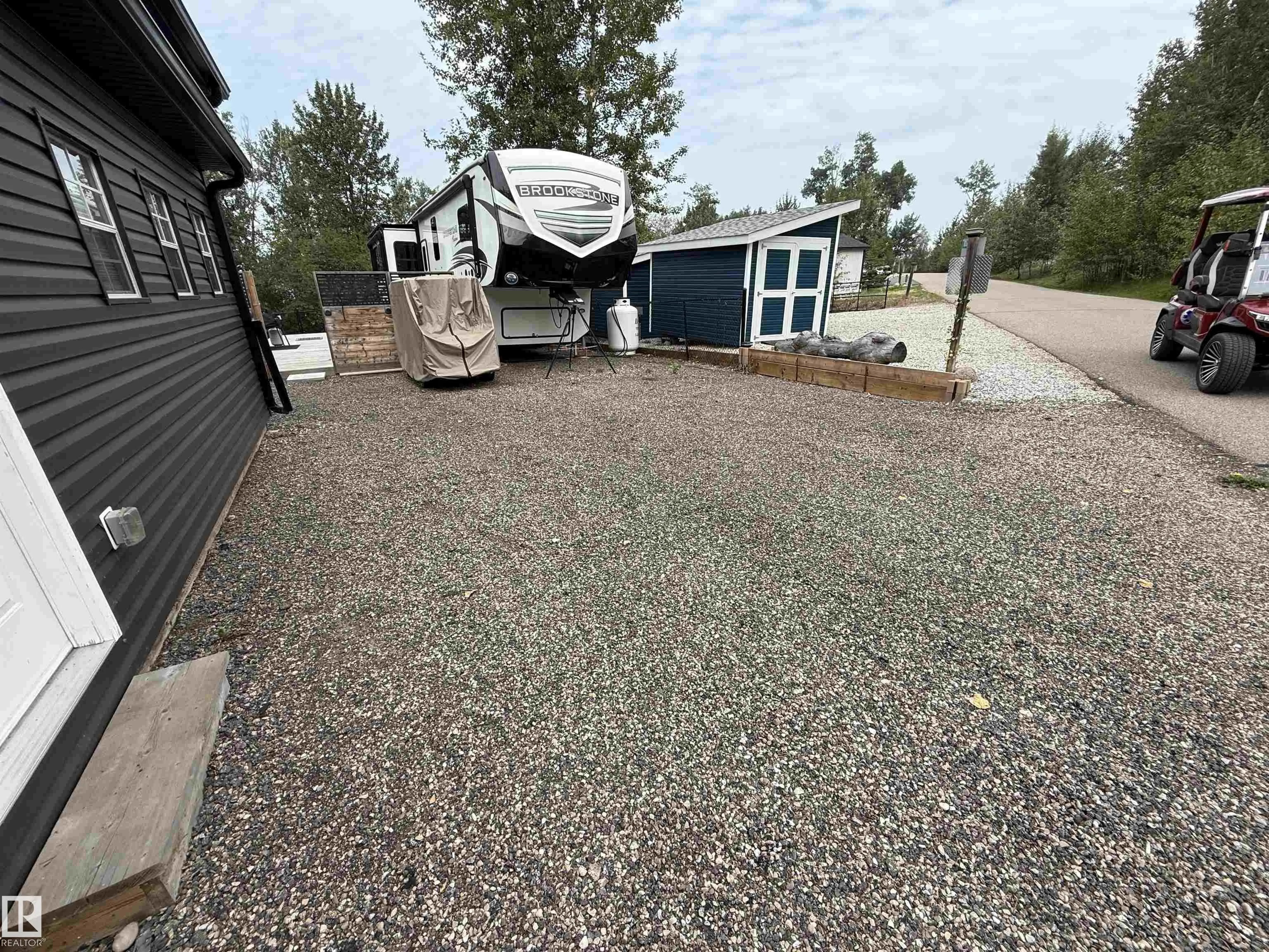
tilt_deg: -18.8
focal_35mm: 14
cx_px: 634
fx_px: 513
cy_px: 476
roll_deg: -0.4
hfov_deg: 102.1
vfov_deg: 85.7
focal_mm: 2.22
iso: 50
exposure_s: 1/638
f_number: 2.2
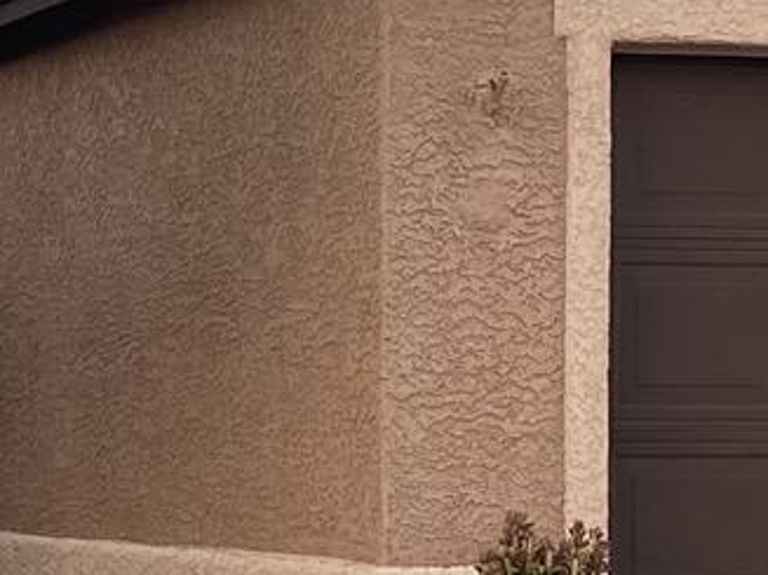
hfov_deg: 11.9
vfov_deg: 9.1
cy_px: 467
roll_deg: -0.6
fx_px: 3615
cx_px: -94
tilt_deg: -0.4
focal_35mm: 163
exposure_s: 1/122
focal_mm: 4.25
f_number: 1.8
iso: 50
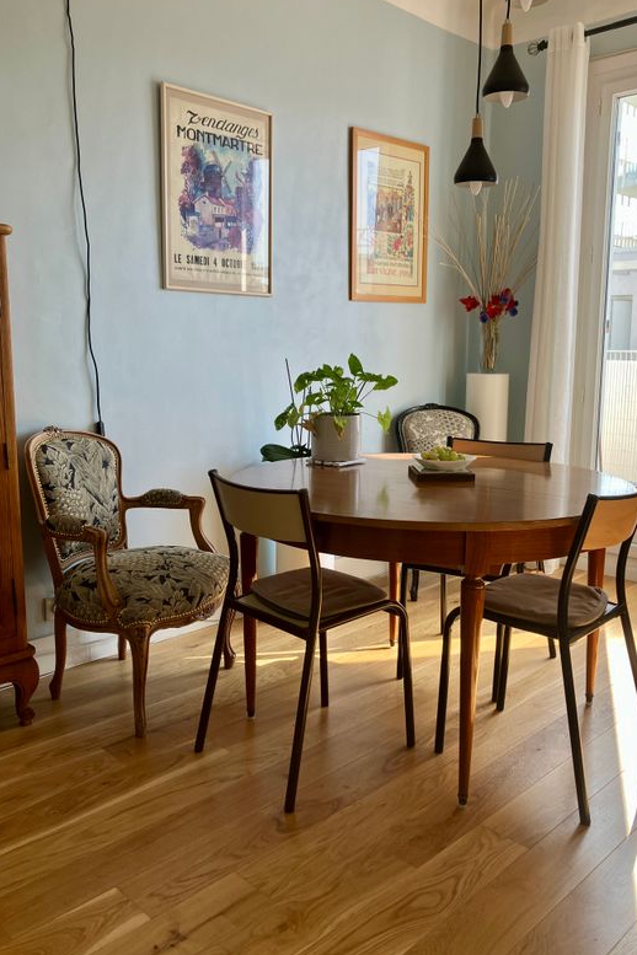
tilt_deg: -8.3
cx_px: 353
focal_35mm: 30
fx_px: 796
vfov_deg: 61.9
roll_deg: -0.9
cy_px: 481
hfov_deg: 43.5
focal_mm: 3.99
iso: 25
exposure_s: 1/132
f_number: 1.8
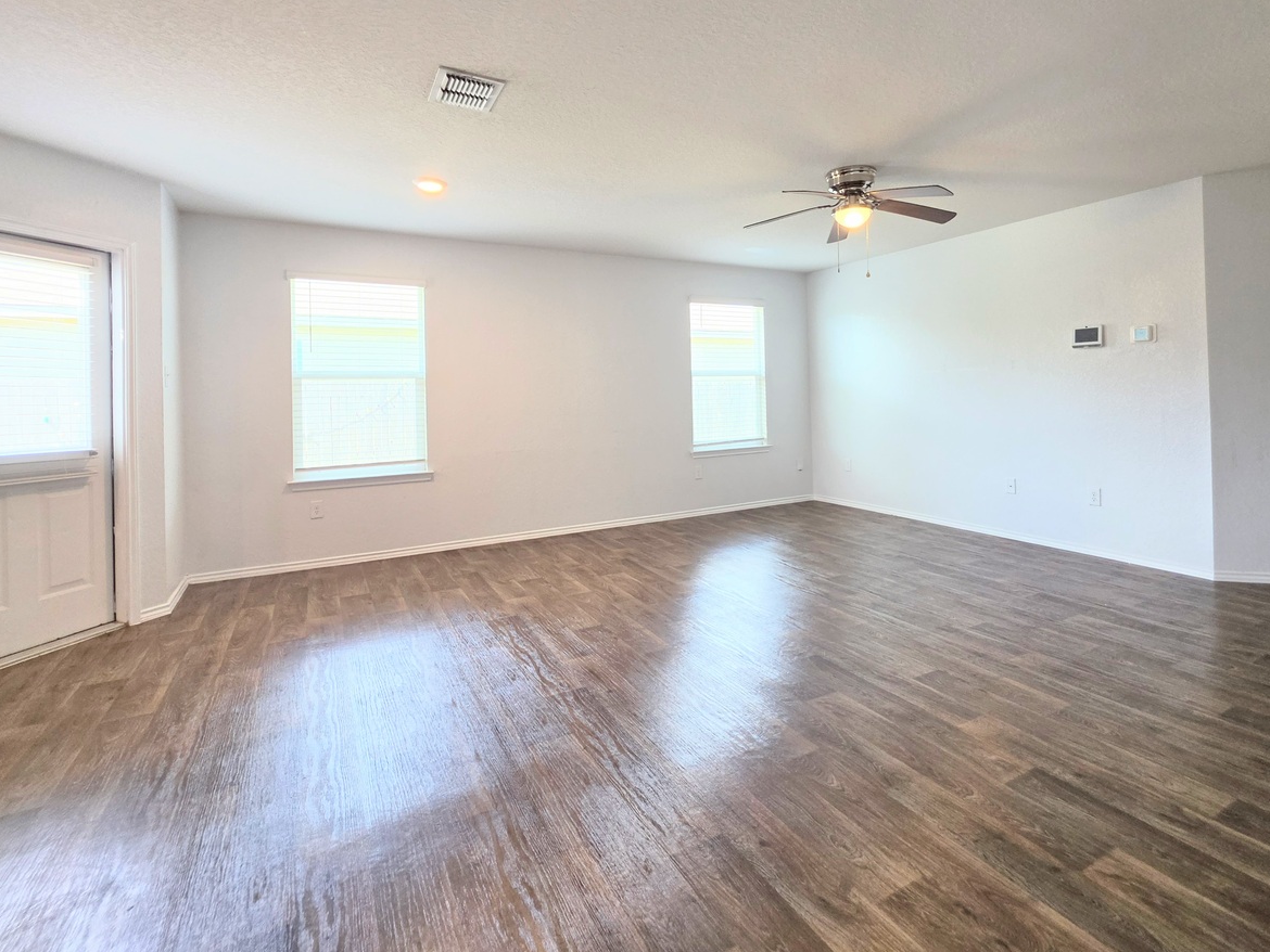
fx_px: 587
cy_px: 395
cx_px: 673
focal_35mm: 16
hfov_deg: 94.4
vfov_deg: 77.5
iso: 100
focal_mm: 2.2
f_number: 1.9
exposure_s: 1/120
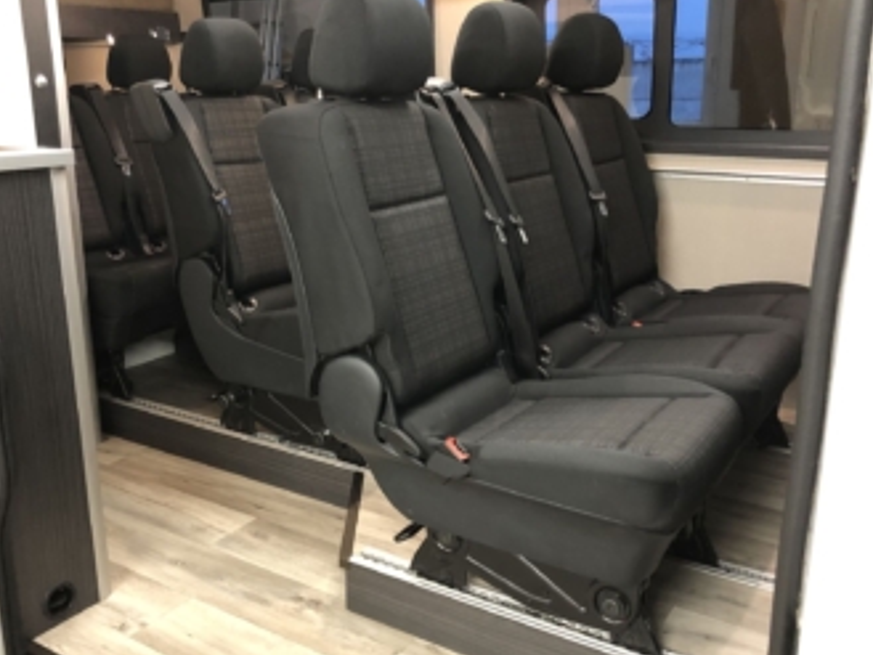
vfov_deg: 41.8
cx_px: 403
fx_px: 858
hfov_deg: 53.9
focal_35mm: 34
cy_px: 326
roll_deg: +2.4
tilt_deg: -14.5
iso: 100
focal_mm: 4
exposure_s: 1/7
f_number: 1.8
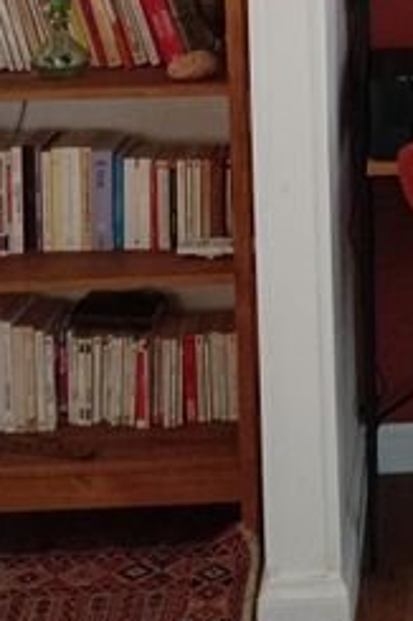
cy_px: -75
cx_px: 547
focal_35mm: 88
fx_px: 1516
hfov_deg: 14.8
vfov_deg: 21.8
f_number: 1.8
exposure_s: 1/50
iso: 254
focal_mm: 4.15
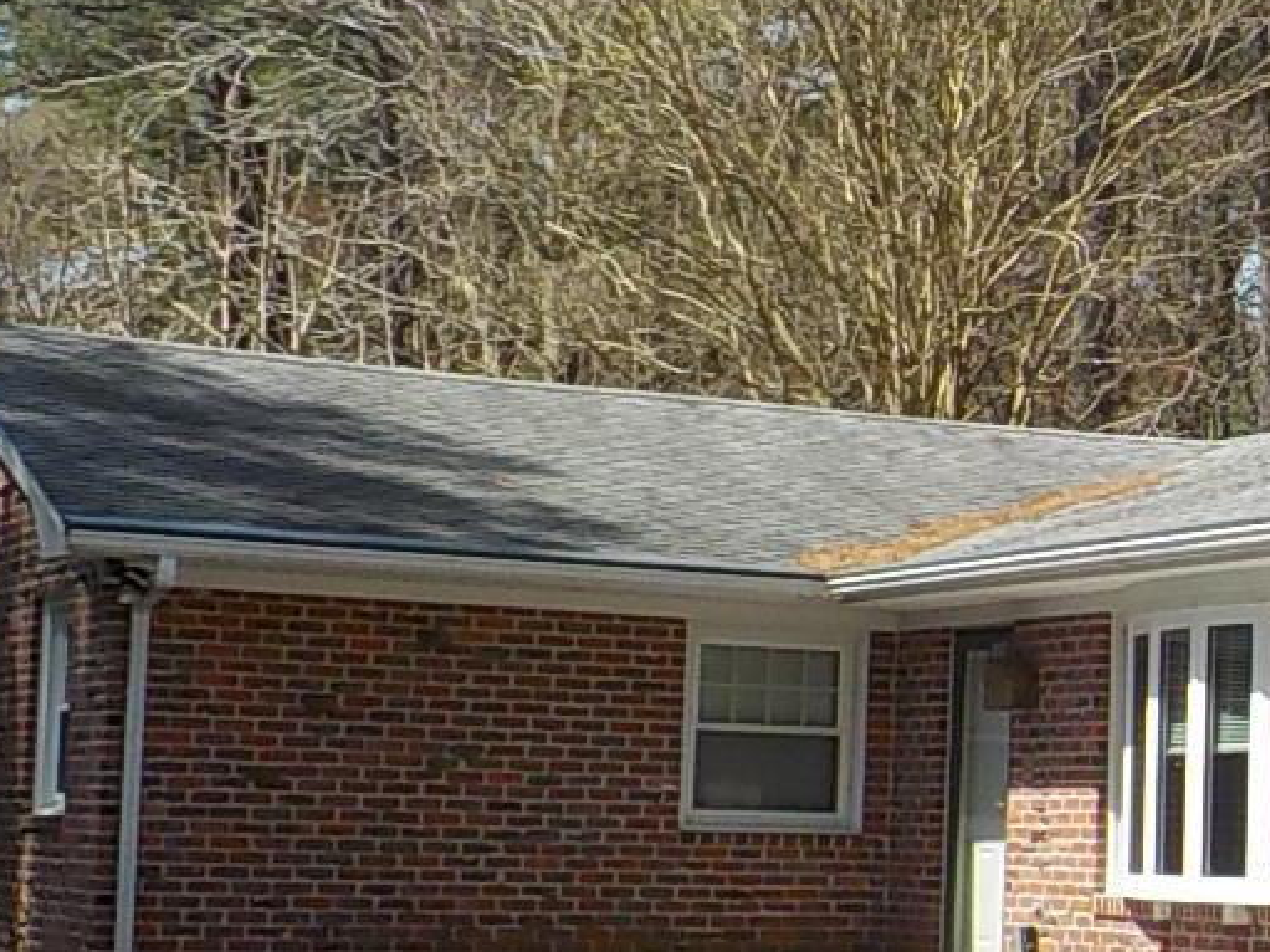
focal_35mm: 94
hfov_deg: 18.5
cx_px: 1914
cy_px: 664
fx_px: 3448
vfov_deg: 15.7
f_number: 3.3
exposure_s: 1/800
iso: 125
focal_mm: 4.1
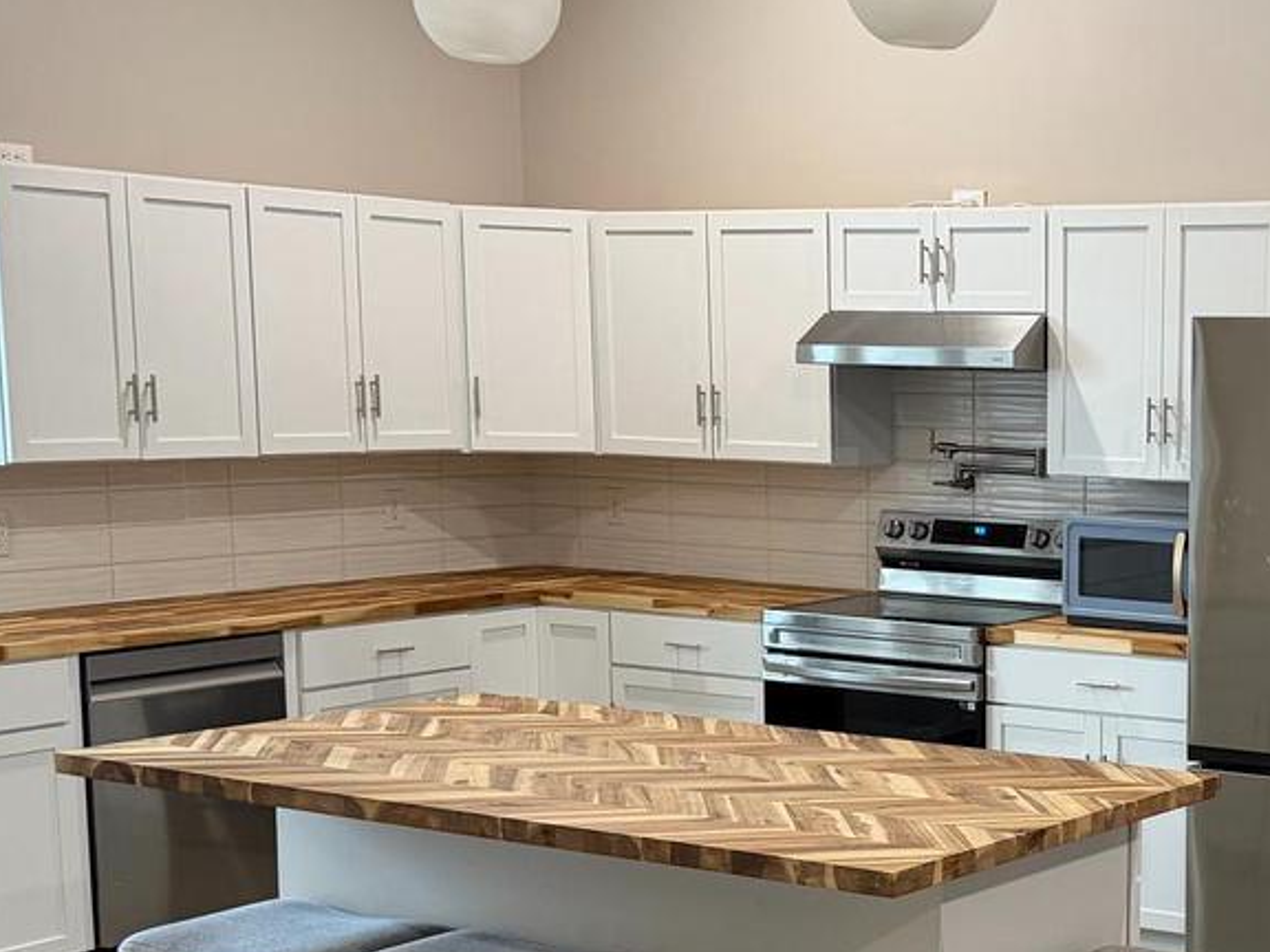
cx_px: 1226
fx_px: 2201
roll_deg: -0.8
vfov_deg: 24.1
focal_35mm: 60
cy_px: 721
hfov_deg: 30.3
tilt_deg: -9.1
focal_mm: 6.76
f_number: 1.78
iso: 320
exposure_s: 1/60
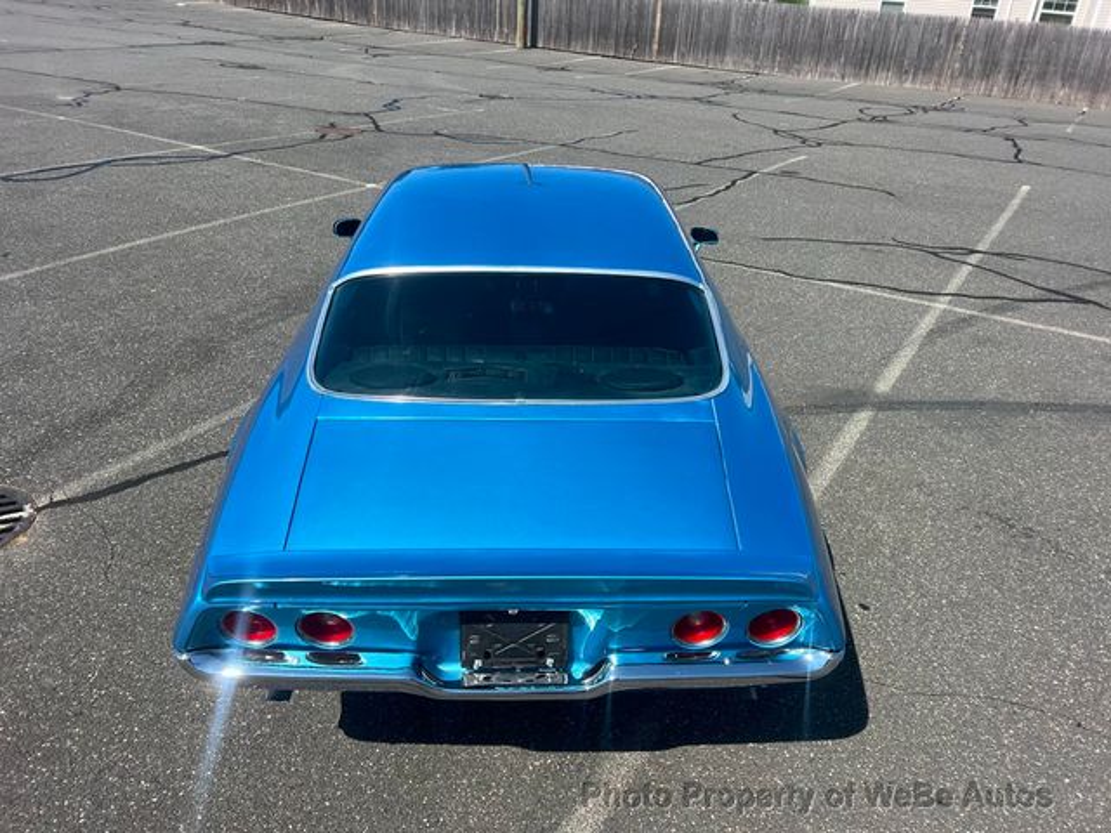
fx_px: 834
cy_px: 416
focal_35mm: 26
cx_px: 556
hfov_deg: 67.3
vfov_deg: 53.1
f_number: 1.5
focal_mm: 5.7
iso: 50
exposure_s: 1/2632
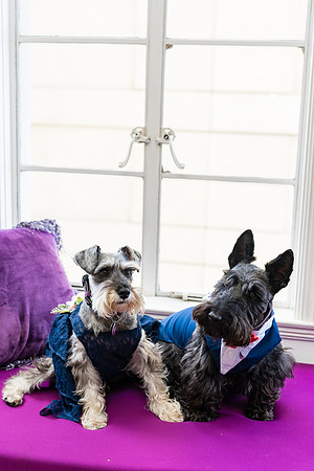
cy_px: 236
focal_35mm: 52
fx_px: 680
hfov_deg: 26.0
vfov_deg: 38.2
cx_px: 157
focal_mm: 35
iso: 320
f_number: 2.8
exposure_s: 1/320
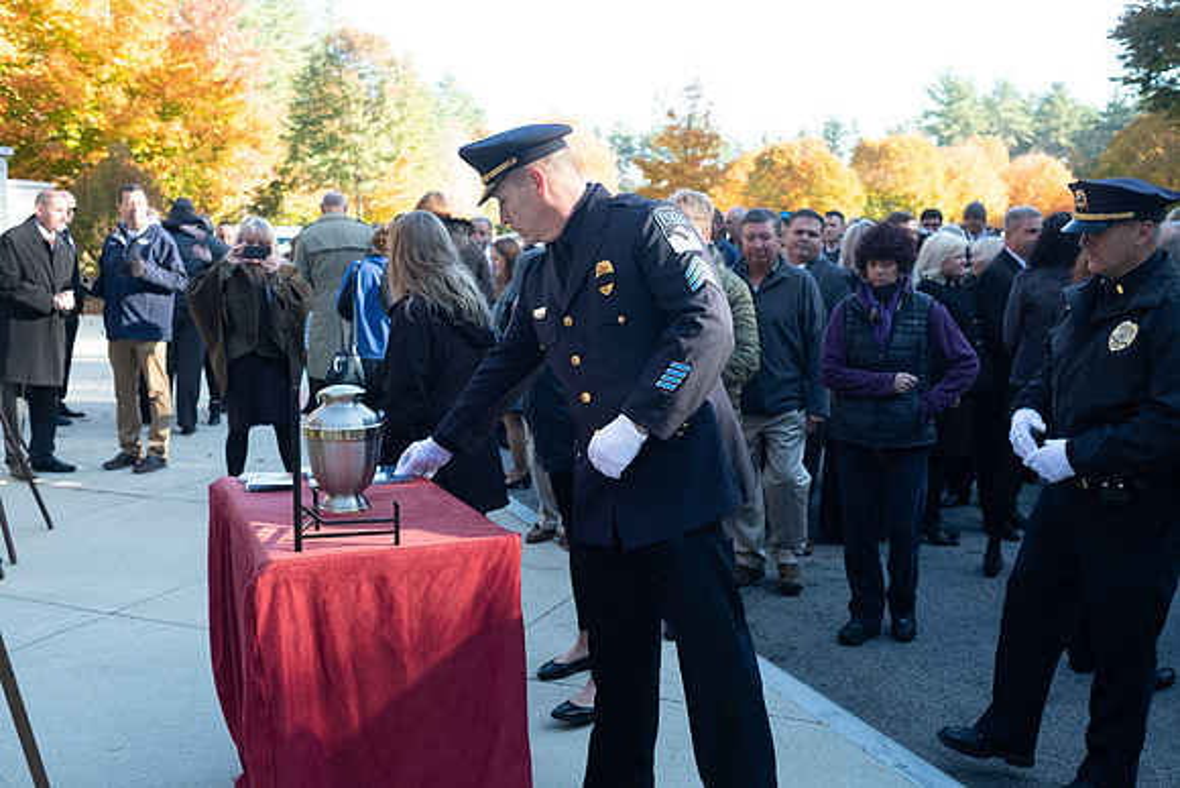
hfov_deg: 54.4
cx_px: 590
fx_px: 1147
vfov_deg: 37.9
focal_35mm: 35
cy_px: 394
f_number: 3.2
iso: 800
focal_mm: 23
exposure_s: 1/640
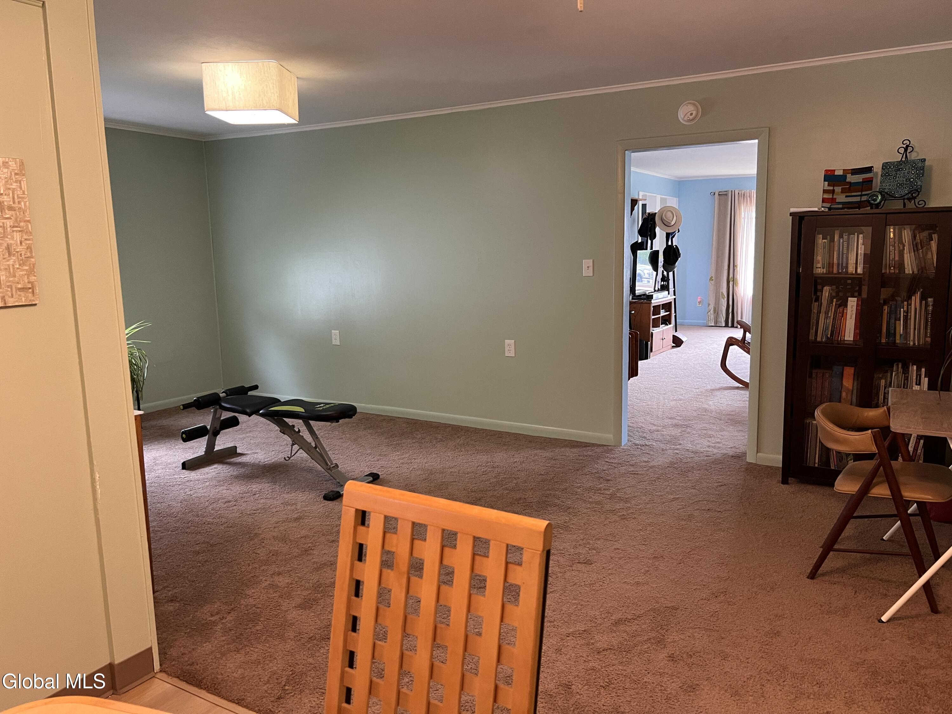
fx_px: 715
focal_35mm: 26
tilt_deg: -8.5
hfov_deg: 67.3
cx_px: 476
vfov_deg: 53.1
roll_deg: +1.6
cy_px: 357
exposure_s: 1/60
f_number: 1.5
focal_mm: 5.7
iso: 320
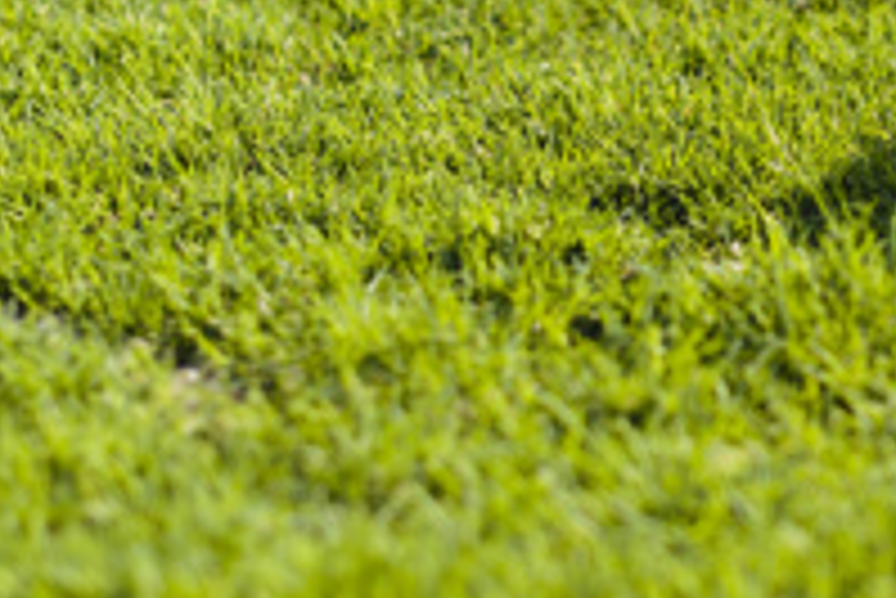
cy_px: 133
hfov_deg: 12.9
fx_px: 3910
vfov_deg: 8.7
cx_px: 959
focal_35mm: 157
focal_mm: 50
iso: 100
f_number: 2
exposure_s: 1/400
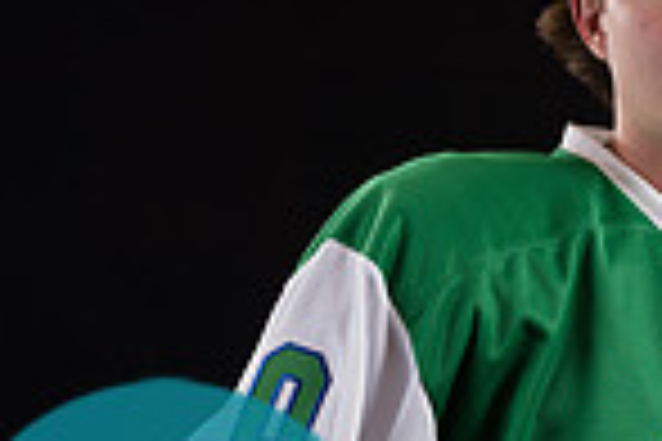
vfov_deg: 7.2
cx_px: 629
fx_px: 3494
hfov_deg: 10.7
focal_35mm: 190
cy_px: 481
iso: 80
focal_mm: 44.6
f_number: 3.5
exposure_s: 1/160
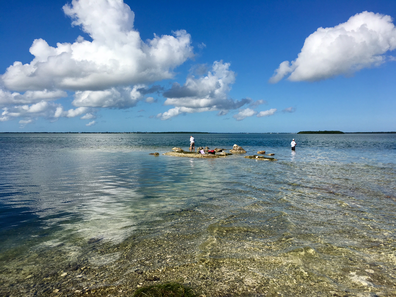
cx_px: 198
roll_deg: -0.7
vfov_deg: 48.2
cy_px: 148
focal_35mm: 29
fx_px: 332
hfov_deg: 61.7
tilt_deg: -2.3
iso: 25
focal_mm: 4.15
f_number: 2.2
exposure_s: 1/3497
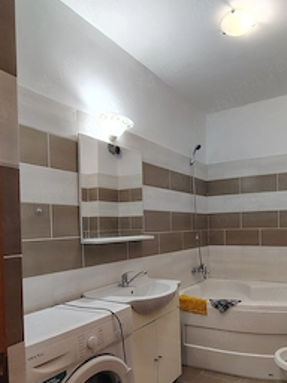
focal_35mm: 25
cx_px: 187
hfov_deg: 54.0
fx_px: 276
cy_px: 233
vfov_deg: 68.6
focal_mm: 2.13
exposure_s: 1/25
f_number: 2.2
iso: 387
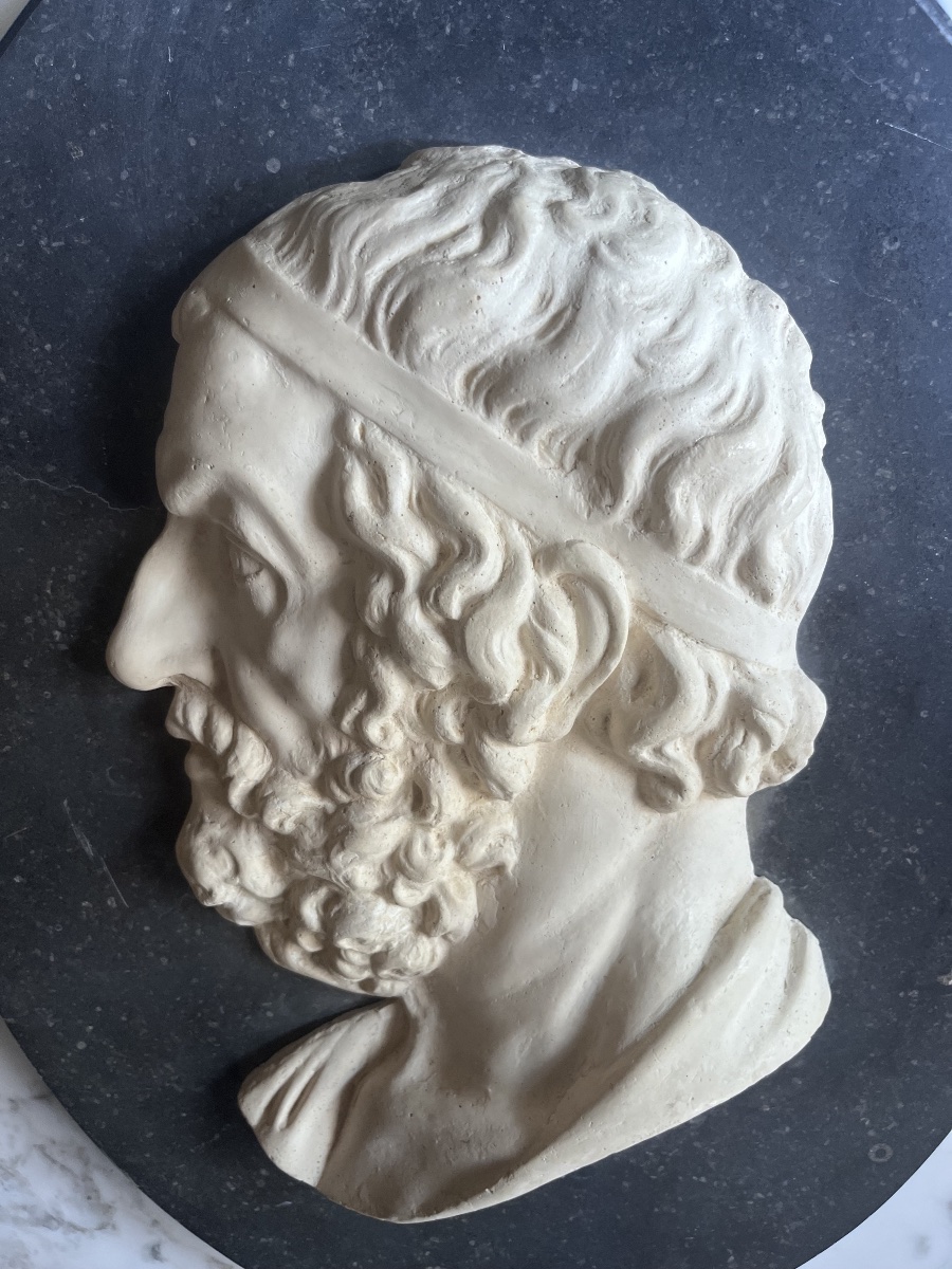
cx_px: 476
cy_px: 634
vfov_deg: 67.3
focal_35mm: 26
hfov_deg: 53.1
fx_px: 953
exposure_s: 1/100
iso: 125
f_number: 1.6
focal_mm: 5.1
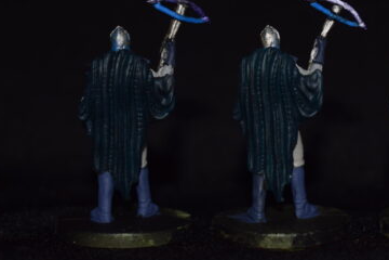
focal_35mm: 120
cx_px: 277
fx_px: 1297
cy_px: 120
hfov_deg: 17.0
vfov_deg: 11.4
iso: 200
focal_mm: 48
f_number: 5.3
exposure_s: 1/30
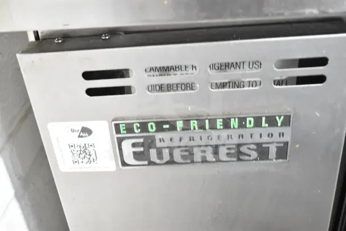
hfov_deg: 51.3
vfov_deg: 35.5
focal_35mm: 38
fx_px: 360
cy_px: 116
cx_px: 173
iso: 2800
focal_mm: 25
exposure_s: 1/40
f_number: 4
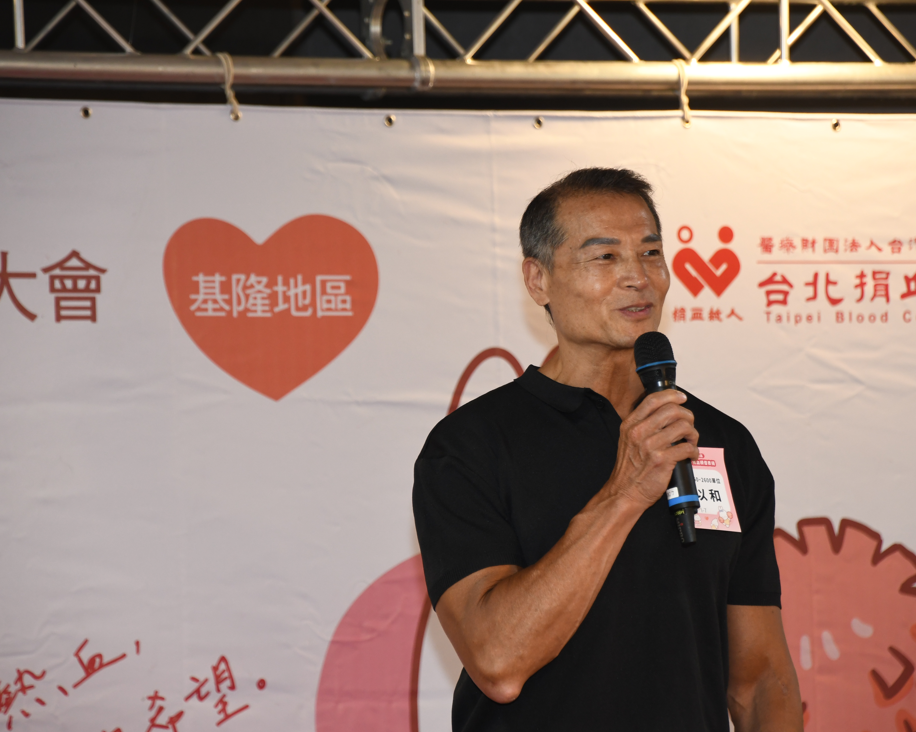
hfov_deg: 8.2
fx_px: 6425
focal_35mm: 237
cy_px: 366
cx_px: 504
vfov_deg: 6.5
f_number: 6
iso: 800
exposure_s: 1/80
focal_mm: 140
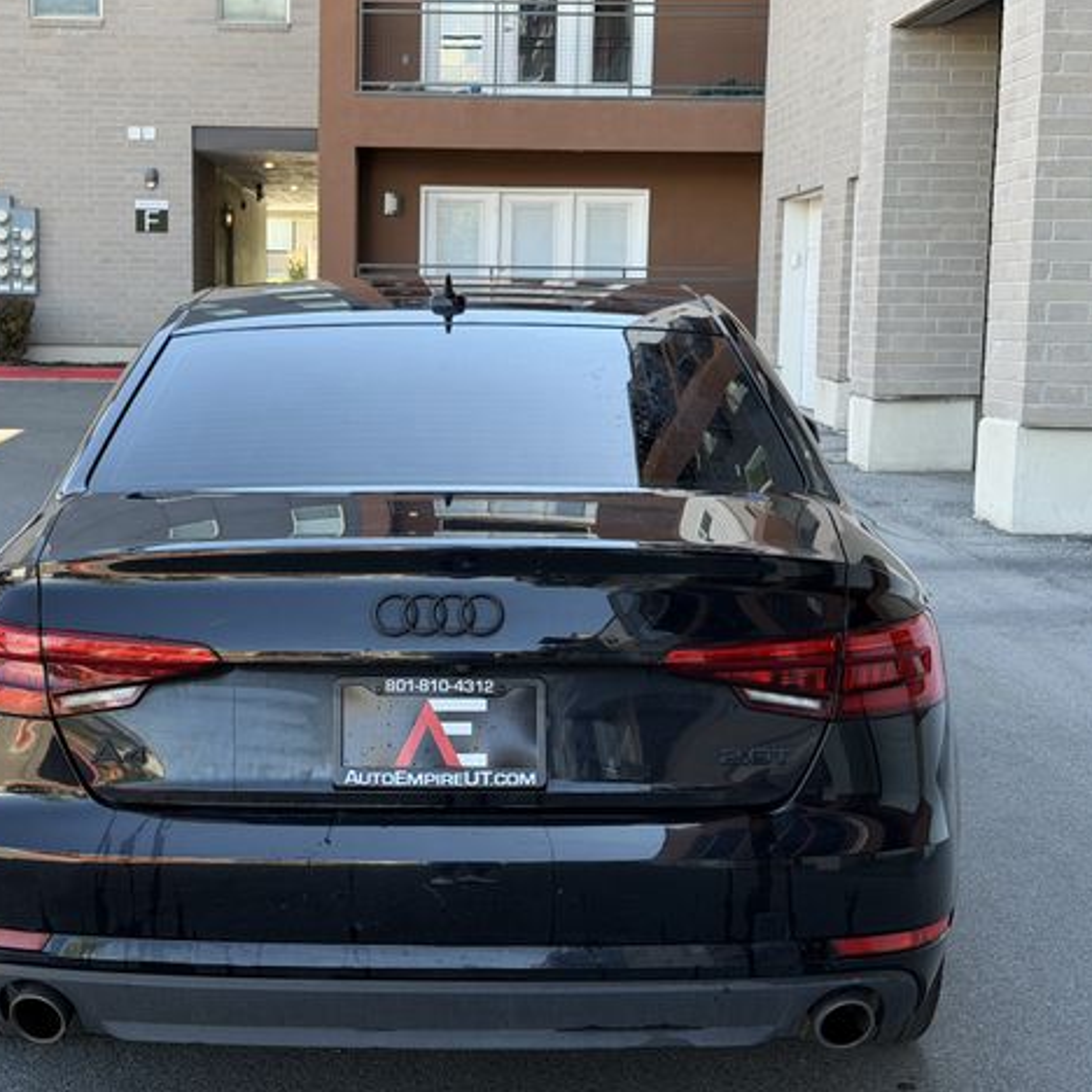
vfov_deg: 29.6
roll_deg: -1.0
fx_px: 2070
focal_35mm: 58
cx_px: 415
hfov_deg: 29.4
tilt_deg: -5.6
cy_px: 539
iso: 64
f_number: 1.78
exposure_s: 1/254
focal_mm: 6.76
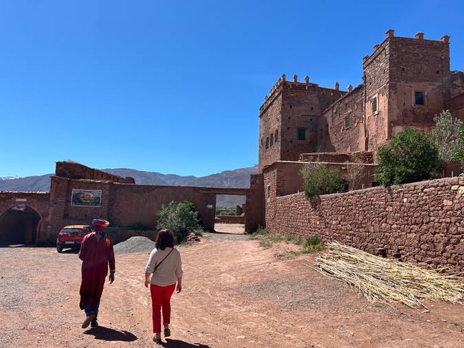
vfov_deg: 49.7
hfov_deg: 63.4
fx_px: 375
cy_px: 175
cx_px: 243
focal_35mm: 28
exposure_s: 1/4274
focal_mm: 5.7
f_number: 1.5
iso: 50
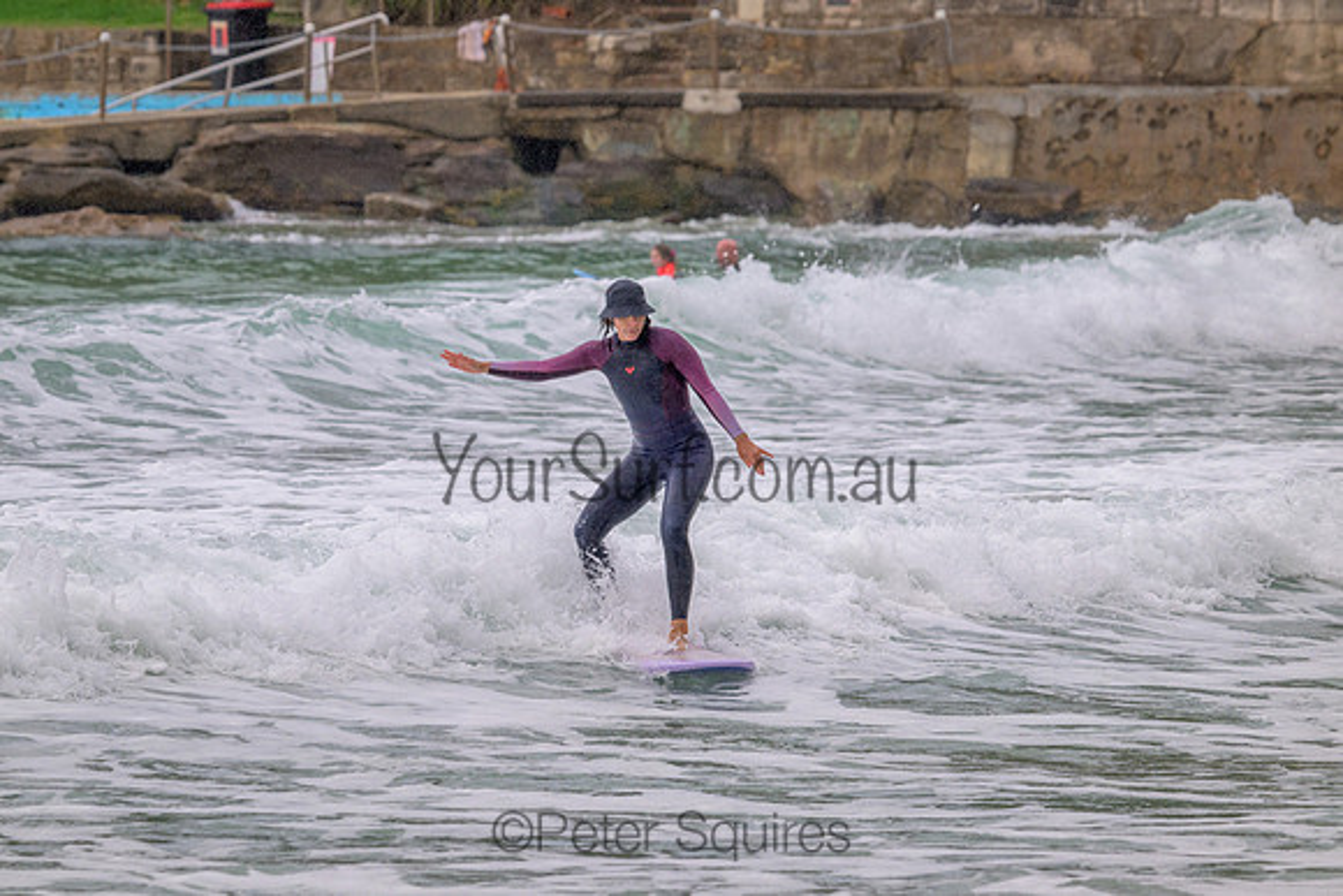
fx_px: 16044
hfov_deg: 4.8
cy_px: 448
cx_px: 672
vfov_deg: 3.2
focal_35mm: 430
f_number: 11
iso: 1100
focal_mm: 430
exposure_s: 1/1250
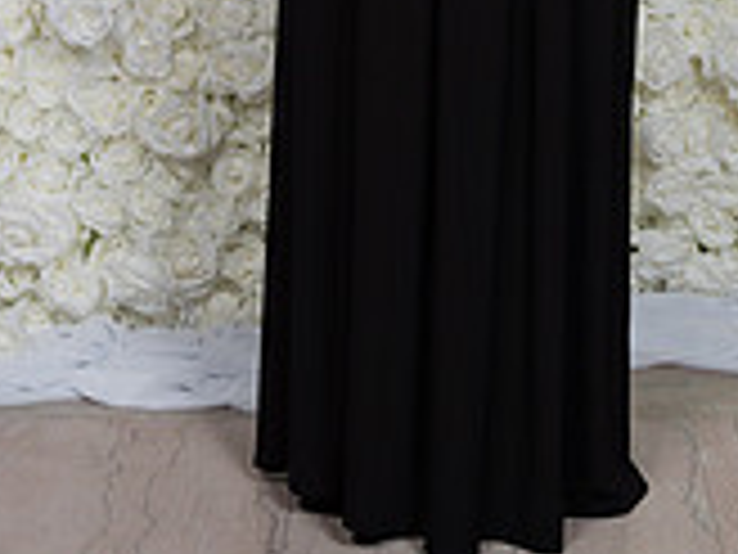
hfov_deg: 17.7
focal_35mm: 111
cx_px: 495
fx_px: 2366
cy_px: -383
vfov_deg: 12.4
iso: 500
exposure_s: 1/200
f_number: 5.6
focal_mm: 42
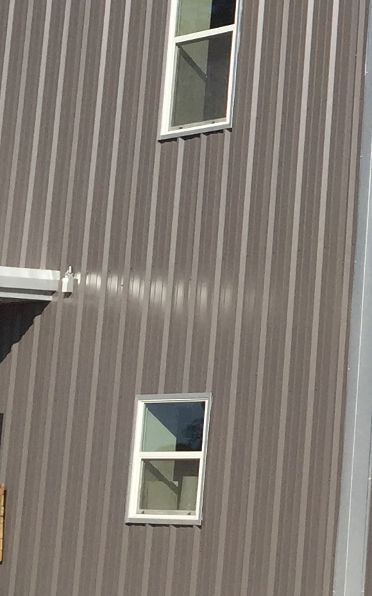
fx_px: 1899
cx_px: 804
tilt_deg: +11.4
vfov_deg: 17.7
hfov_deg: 10.1
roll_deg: -2.7
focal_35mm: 117
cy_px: 105
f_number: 2.2
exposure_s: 1/3300
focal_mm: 4.15
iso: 32
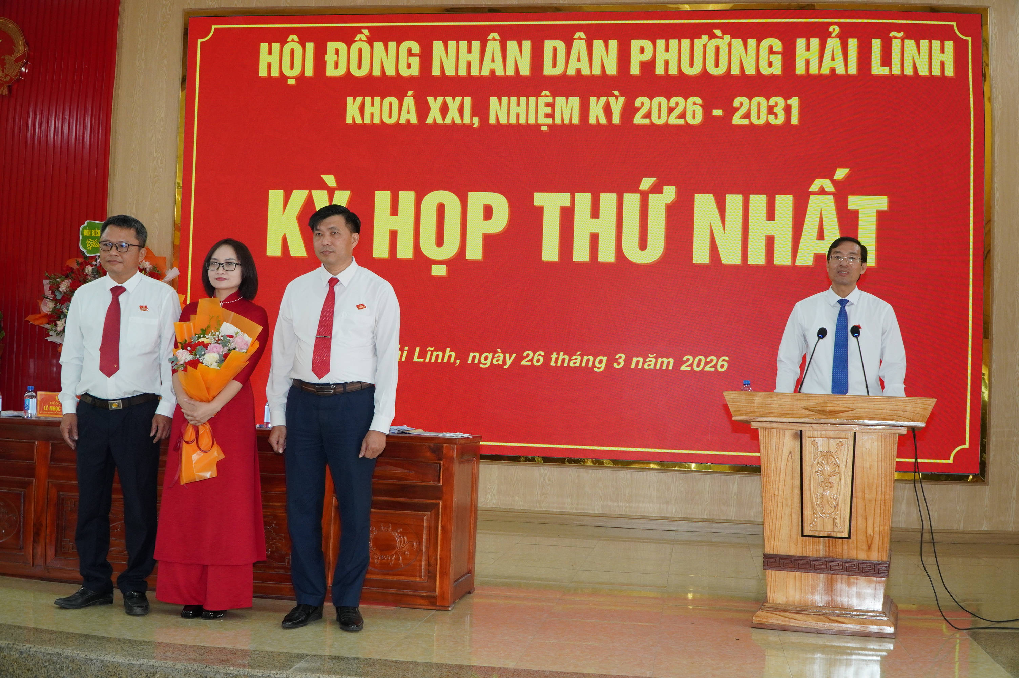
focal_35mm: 38
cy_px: 339
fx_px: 1061
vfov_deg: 35.4
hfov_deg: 51.3
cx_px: 510
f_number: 8
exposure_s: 1/60
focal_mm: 25
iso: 1250
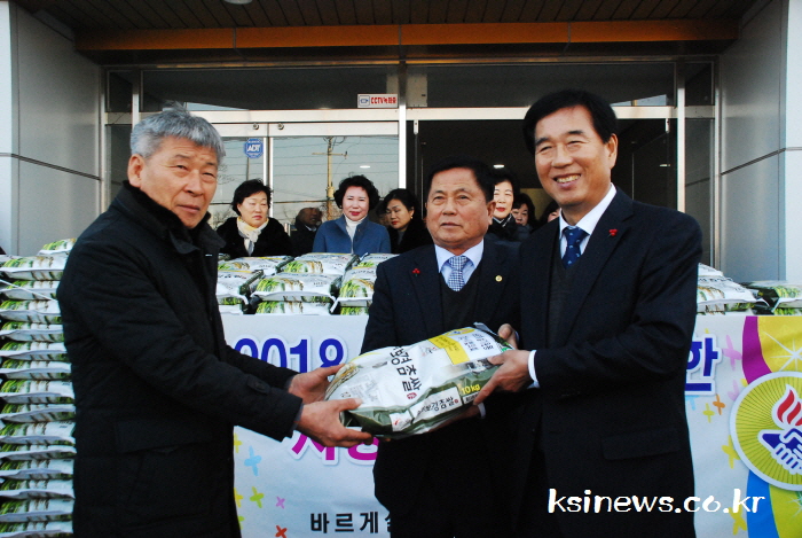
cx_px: 401
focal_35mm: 32
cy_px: 269
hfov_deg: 59.4
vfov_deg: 41.8
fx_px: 703
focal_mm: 21
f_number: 8
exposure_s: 1/400
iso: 1600
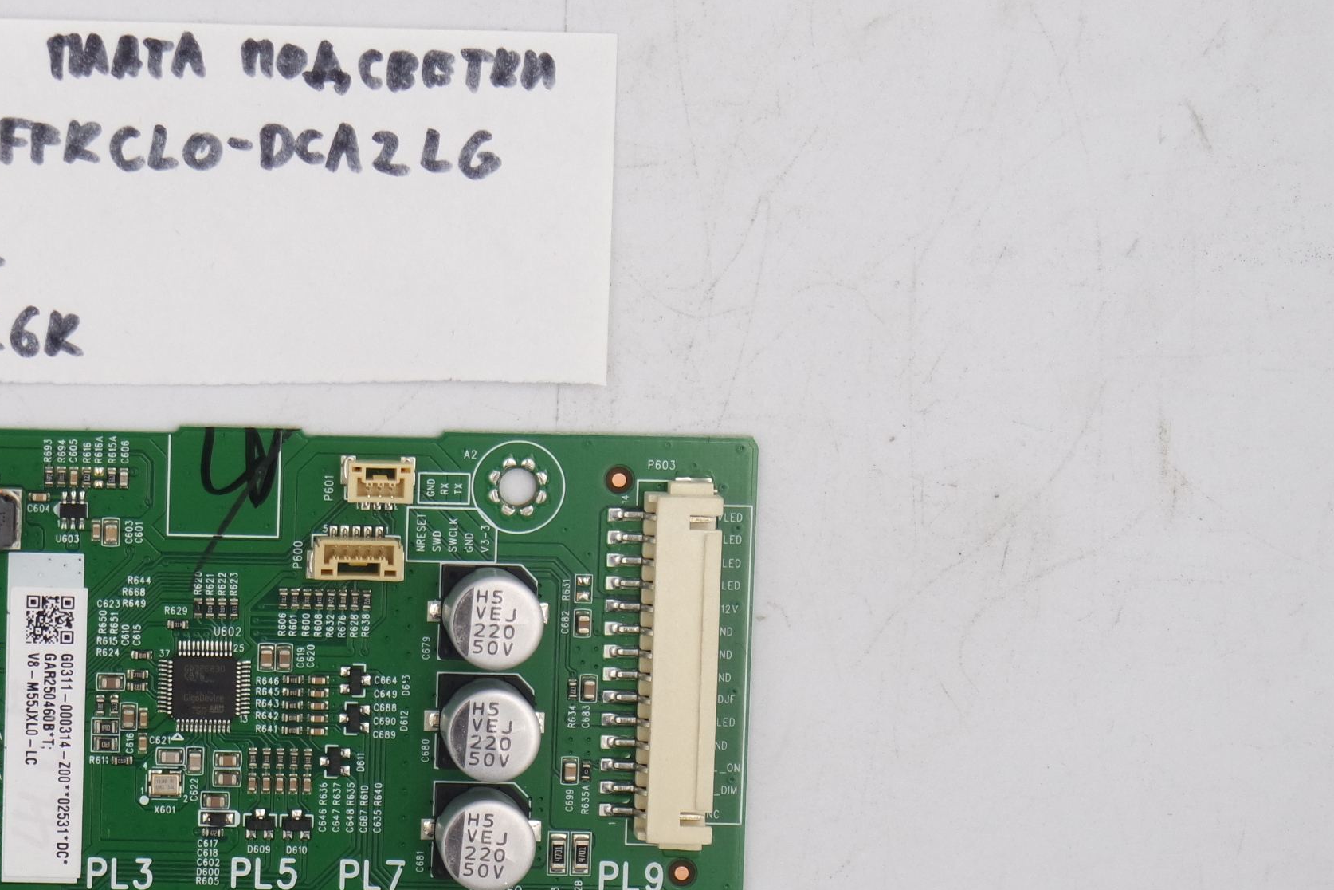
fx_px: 4743
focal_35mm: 128
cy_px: 509
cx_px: 194
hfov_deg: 15.9
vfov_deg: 10.7
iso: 200
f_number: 5.6
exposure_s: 1/125
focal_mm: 27
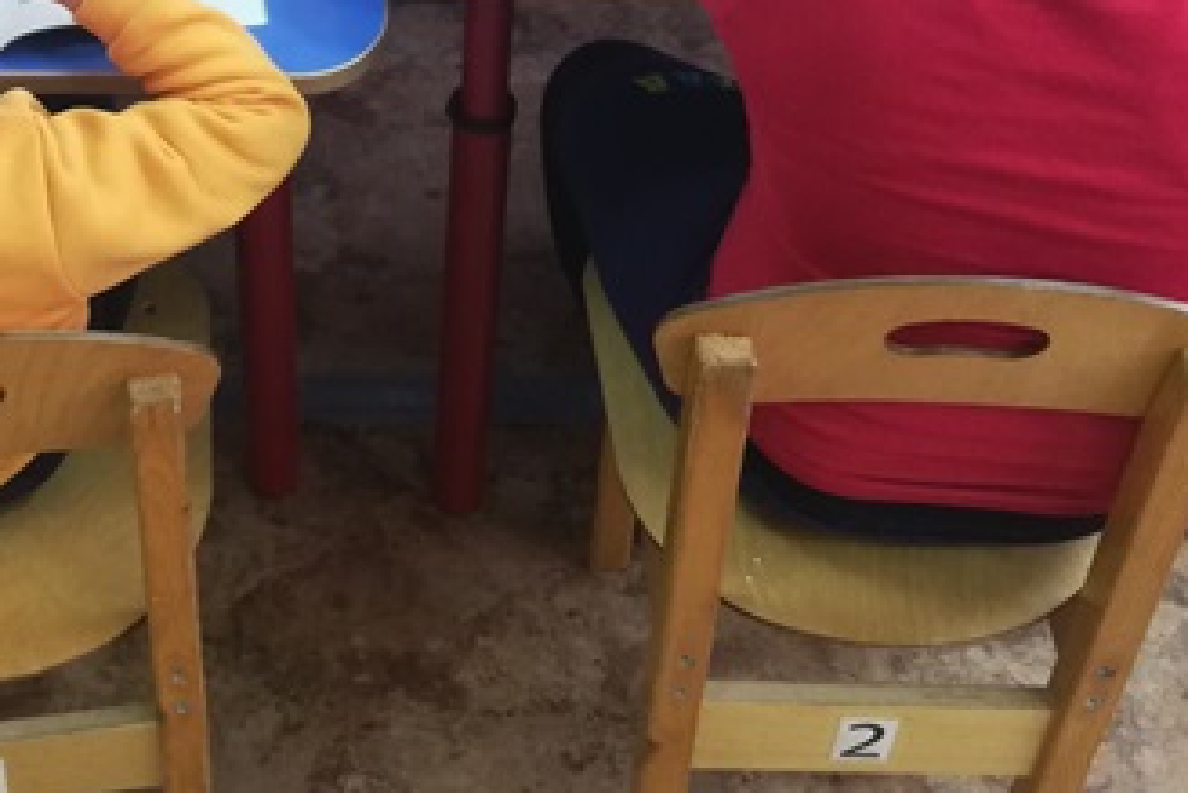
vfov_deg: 19.0
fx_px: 2179
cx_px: 333
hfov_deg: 30.1
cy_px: -257
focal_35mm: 66
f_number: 2.2
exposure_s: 1/33.3
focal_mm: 3.81
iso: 320
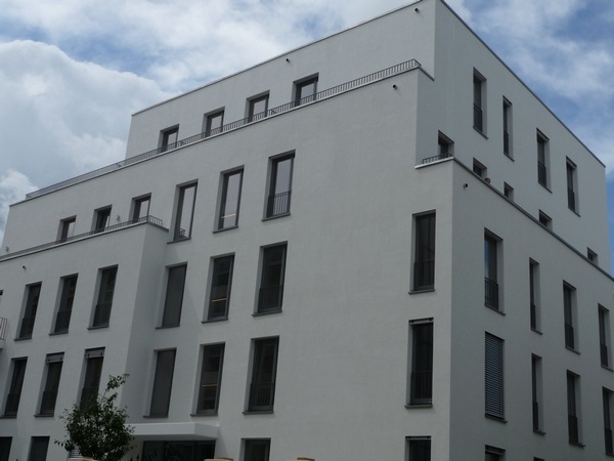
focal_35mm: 45
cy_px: 230
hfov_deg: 42.1
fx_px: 798
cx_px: 307
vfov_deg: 32.2
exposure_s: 1/1300
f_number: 4.1
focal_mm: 7.6
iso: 100
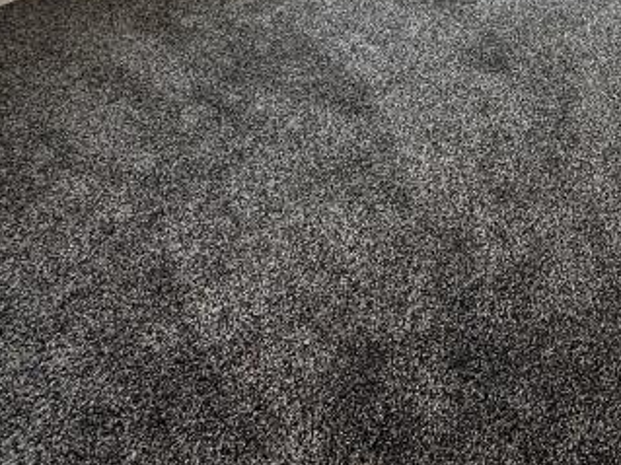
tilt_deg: -23.2
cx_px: 757
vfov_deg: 26.7
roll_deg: +0.8
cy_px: -152
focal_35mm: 45
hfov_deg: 33.6
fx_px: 807
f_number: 2.2
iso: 64
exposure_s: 1/100
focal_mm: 2.22
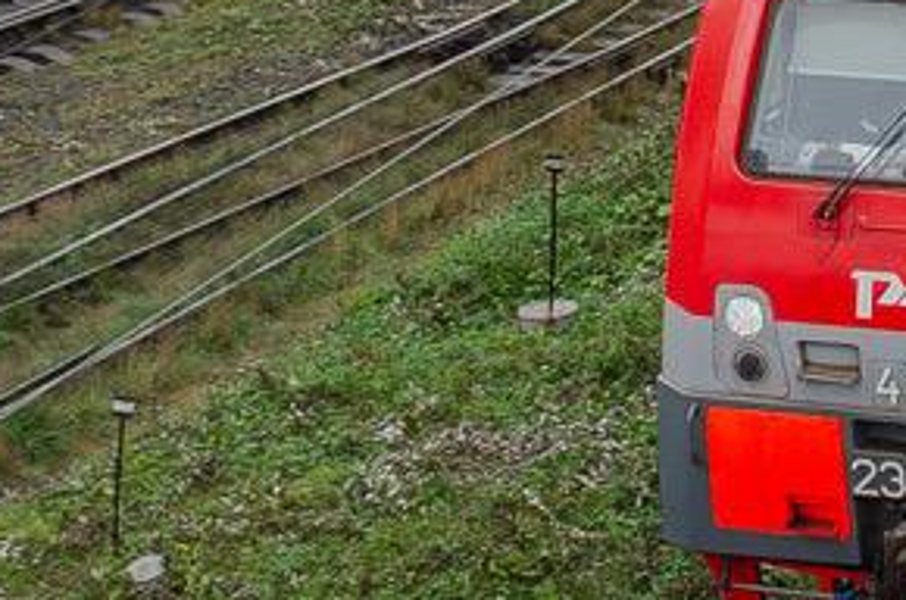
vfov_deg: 7.1
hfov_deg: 10.6
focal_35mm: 186
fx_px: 4671
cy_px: -495
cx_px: 1403
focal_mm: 24
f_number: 5.6
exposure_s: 1/320
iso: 320
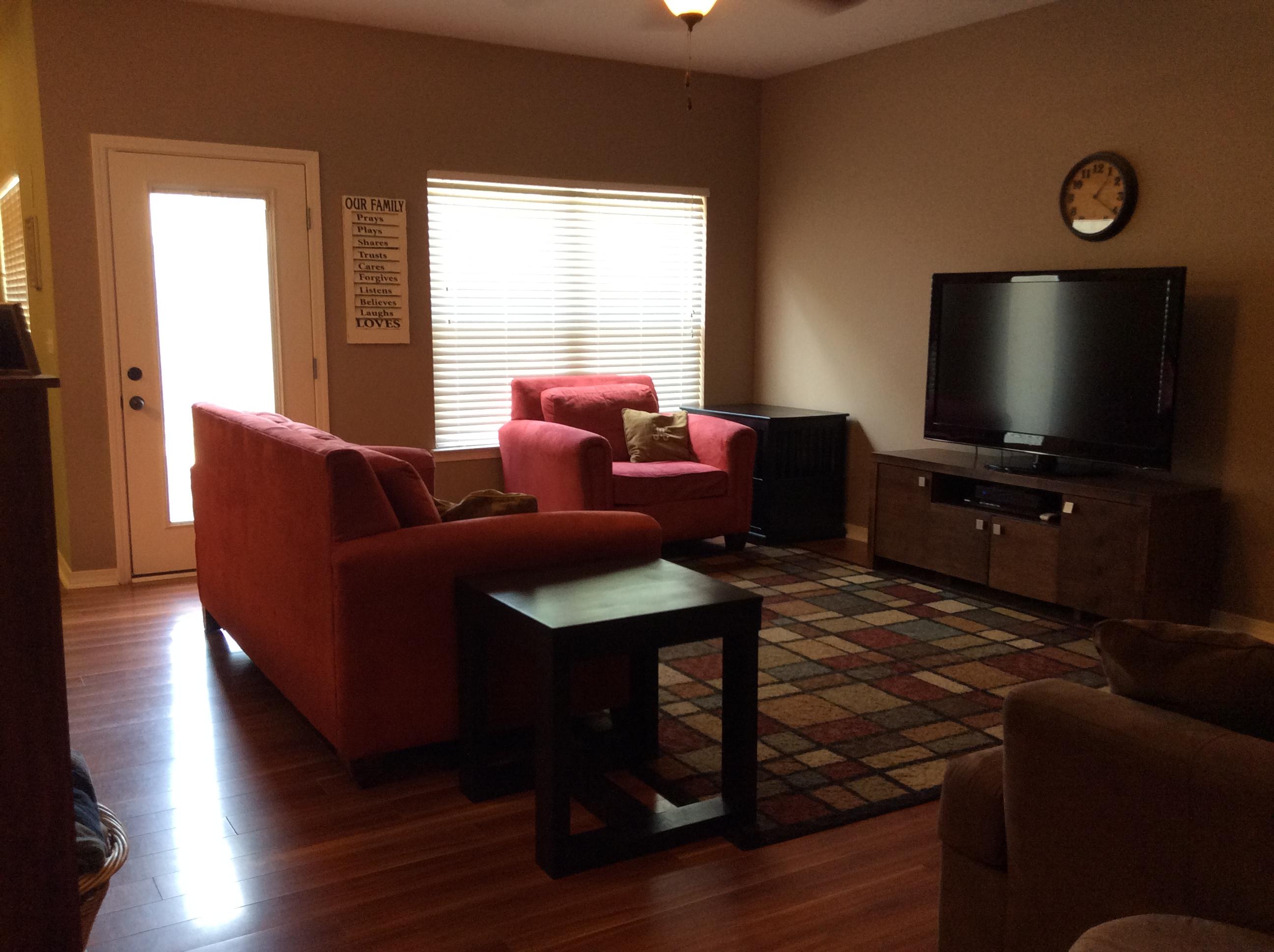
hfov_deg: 56.9
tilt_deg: -8.2
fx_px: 1176
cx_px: 637
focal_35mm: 32
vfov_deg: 44.1
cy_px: 476
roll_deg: +0.1
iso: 80
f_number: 2.4
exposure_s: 1/24
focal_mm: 3.3
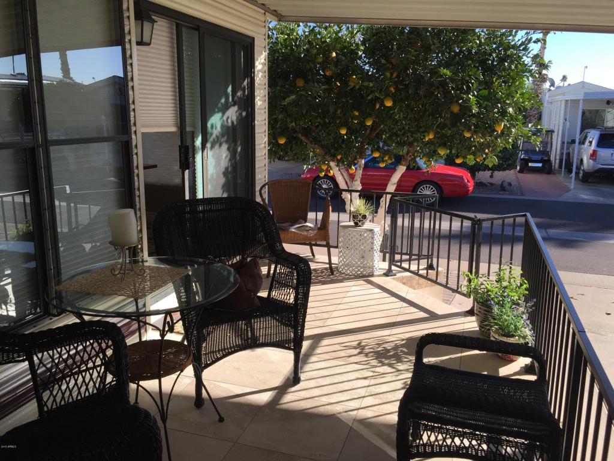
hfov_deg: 61.7
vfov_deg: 48.2
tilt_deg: -12.3
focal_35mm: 29
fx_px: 514
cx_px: 307
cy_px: 230
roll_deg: -0.5
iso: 32
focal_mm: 4.15
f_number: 2.2
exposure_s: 1/860
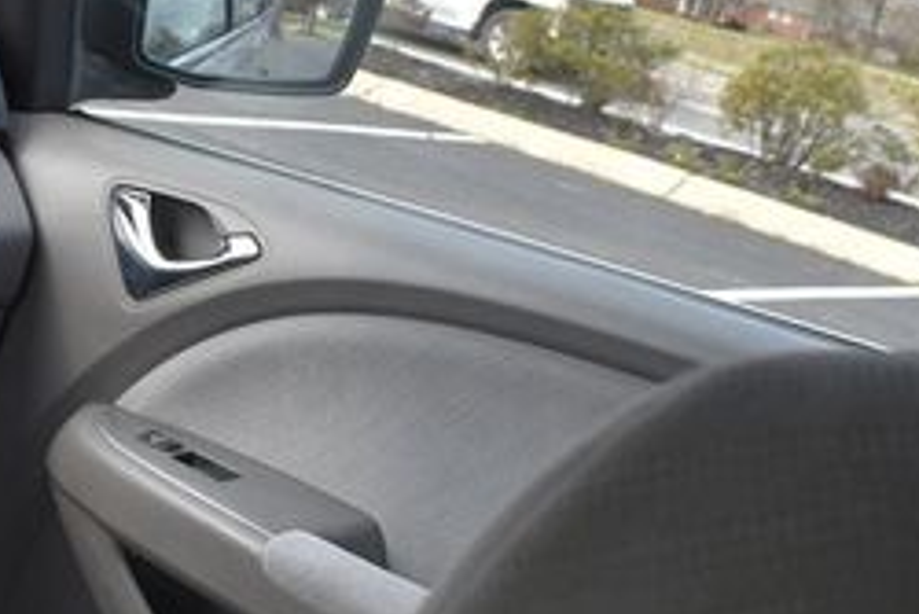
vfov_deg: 19.6
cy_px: 443
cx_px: 121
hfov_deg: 28.3
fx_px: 1762
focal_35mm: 69
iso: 220
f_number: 5.6
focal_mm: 18
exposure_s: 1/250
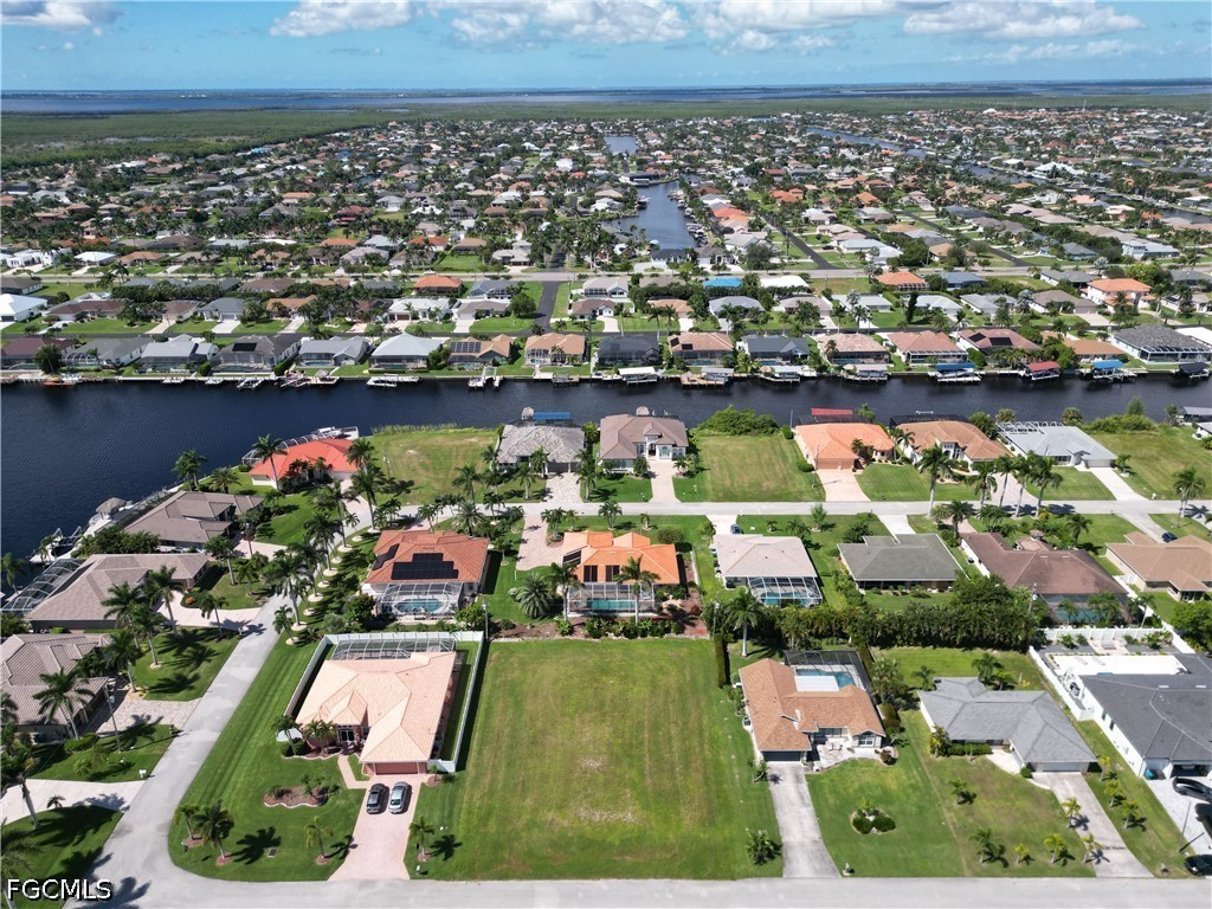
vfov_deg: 56.8
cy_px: 454
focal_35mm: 24
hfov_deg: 71.6
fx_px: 840
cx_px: 606
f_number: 1.7
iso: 130
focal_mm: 6.72
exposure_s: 1/3200
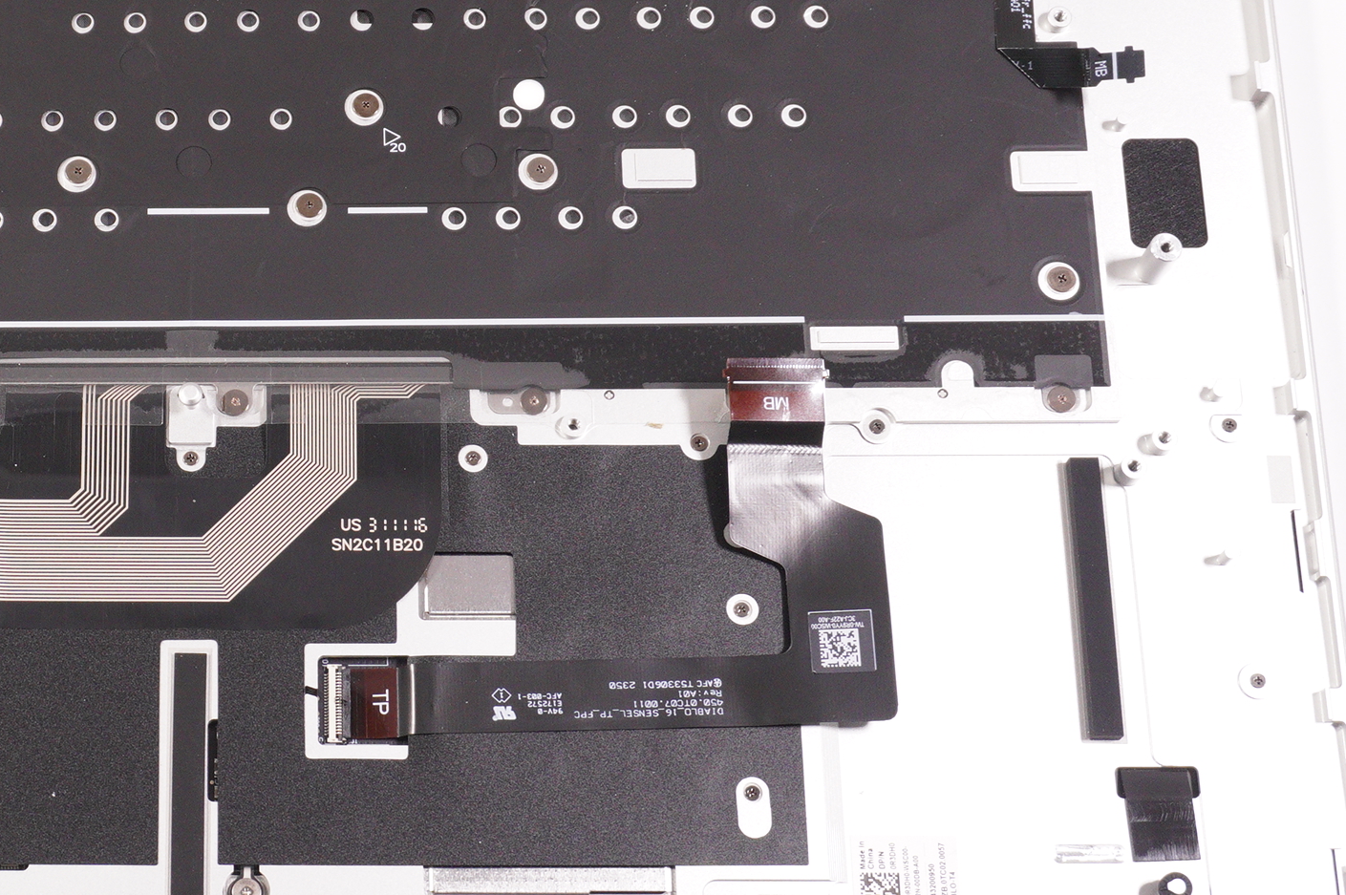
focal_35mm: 80
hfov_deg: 24.7
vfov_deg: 17.0
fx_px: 2991
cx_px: 182
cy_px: 316
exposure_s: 1/200
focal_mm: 25
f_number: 5.6
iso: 1000
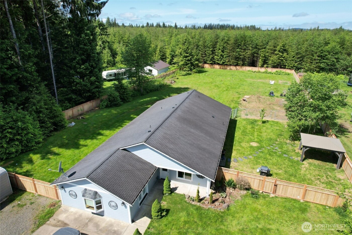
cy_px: 118
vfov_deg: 57.2
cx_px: 176
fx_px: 215
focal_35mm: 22
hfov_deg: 78.6
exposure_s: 1/1500
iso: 110
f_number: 2.8
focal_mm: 8.38
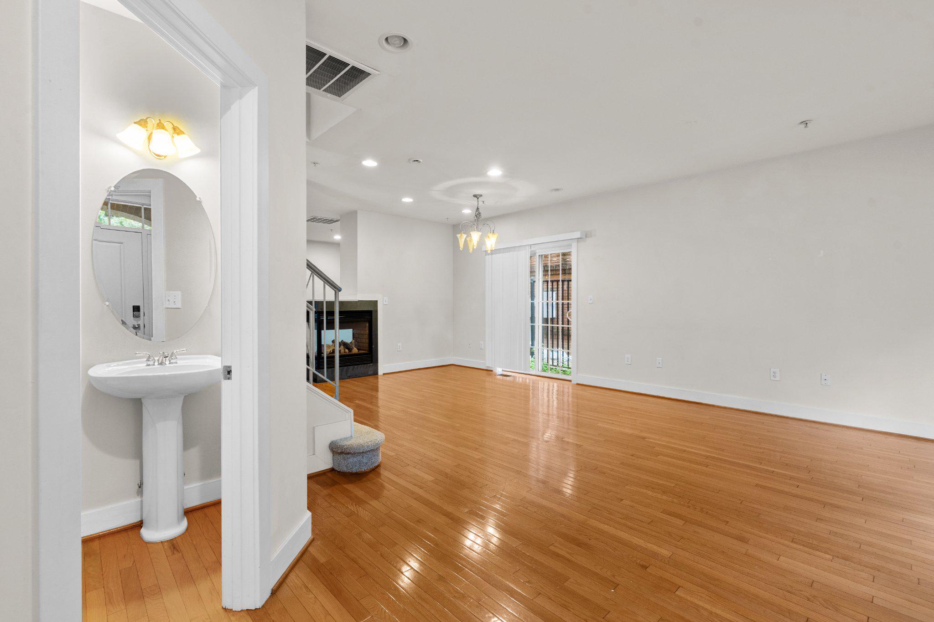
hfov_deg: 96.7
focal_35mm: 16
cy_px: 311
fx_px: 415
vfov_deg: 73.7
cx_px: 467
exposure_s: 1/4
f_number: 8
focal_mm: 16
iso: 400
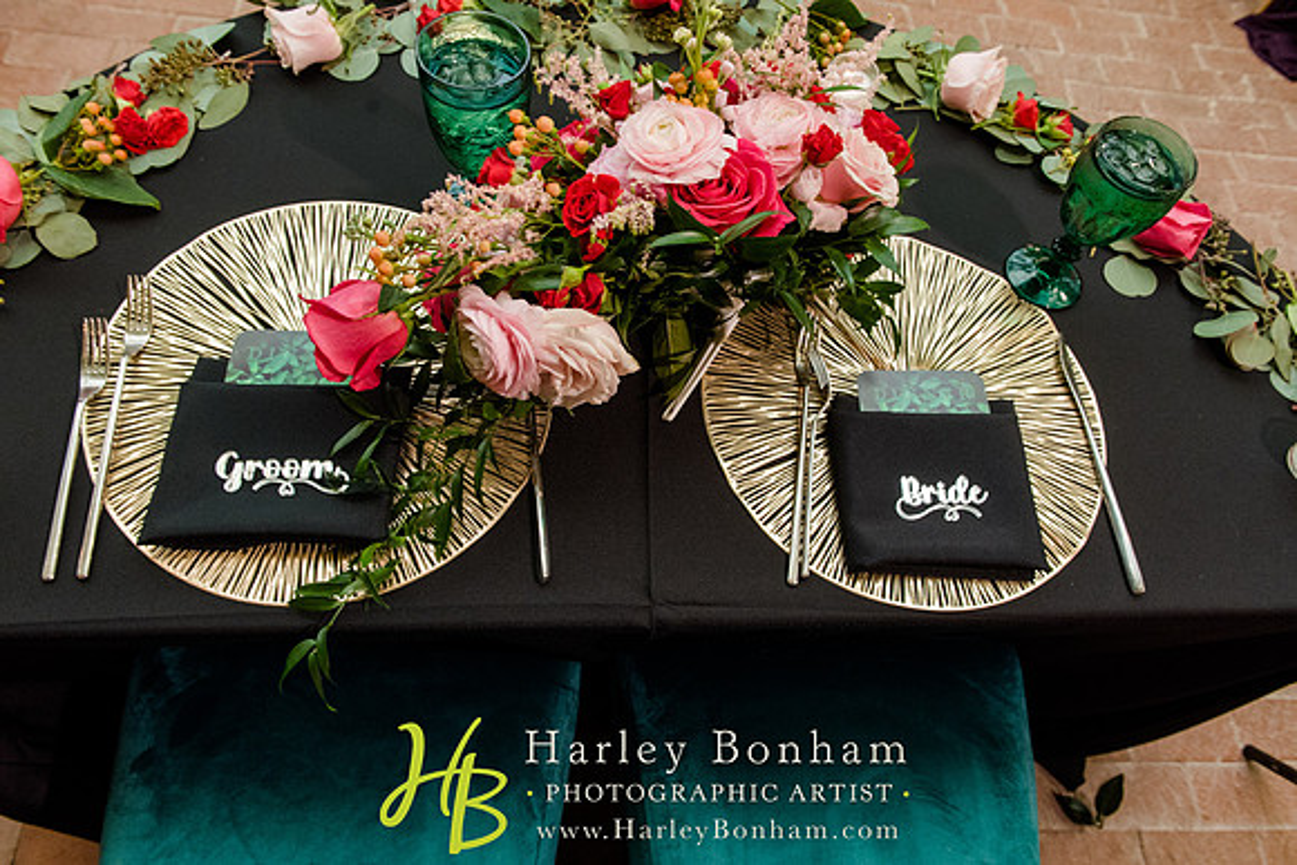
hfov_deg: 73.7
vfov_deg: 53.1
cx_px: 648
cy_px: 432
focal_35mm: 24
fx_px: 865
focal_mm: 24
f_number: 5.6
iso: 1600
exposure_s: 1/40
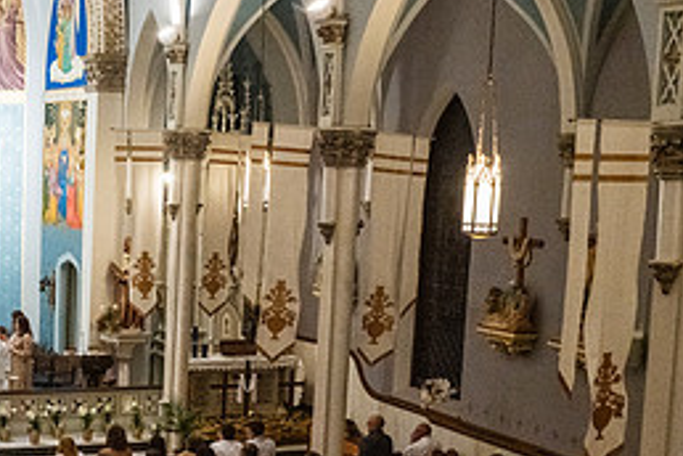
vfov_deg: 18.8
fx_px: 1366
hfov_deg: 26.5
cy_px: 322
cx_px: -8
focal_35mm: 72
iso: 5000
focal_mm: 32
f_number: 13
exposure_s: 1/60
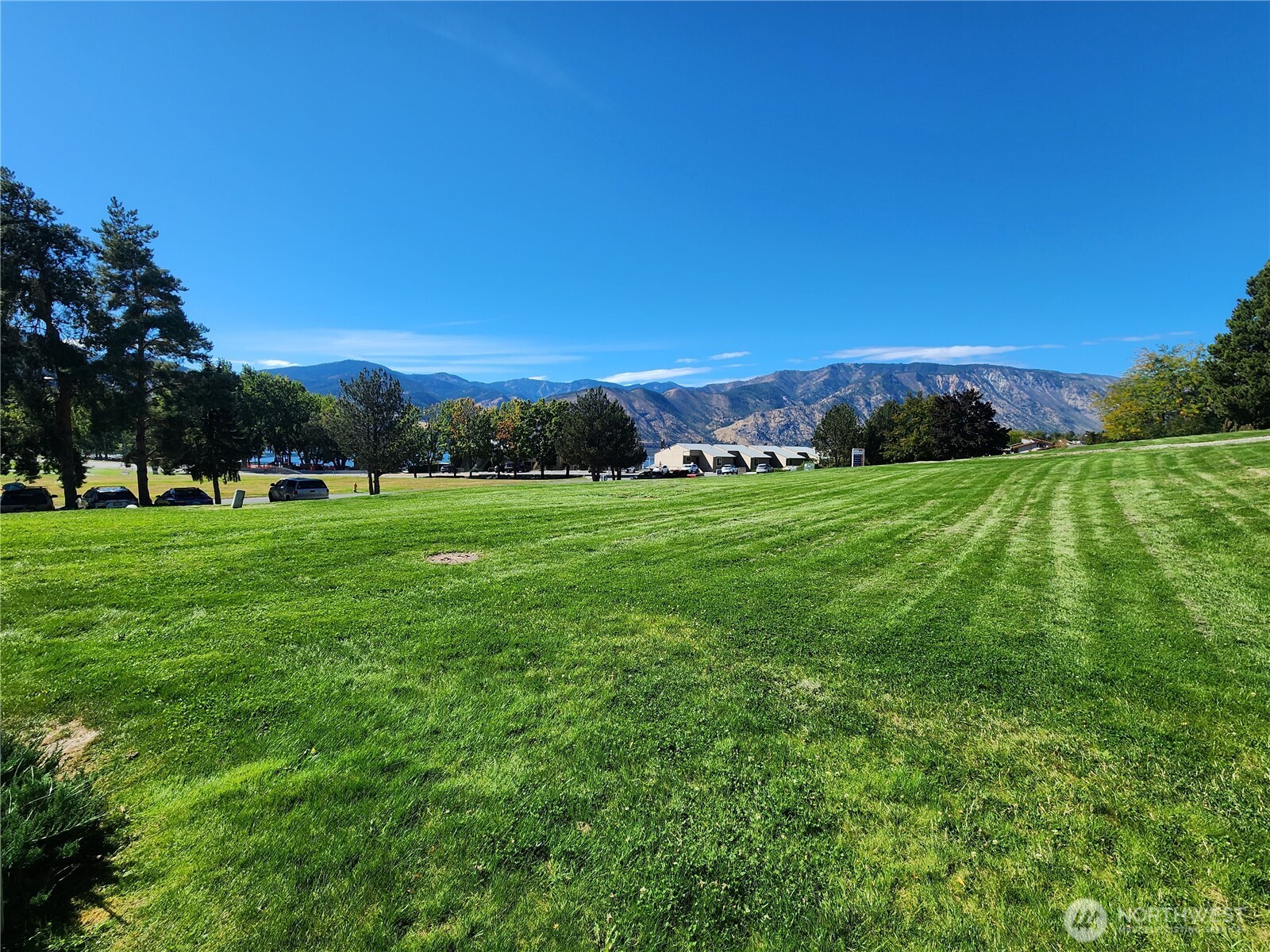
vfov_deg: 89.9
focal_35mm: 13
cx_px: 635
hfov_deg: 106.2
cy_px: 476
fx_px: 477
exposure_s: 1/1756
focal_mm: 2.2
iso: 50
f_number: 2.2
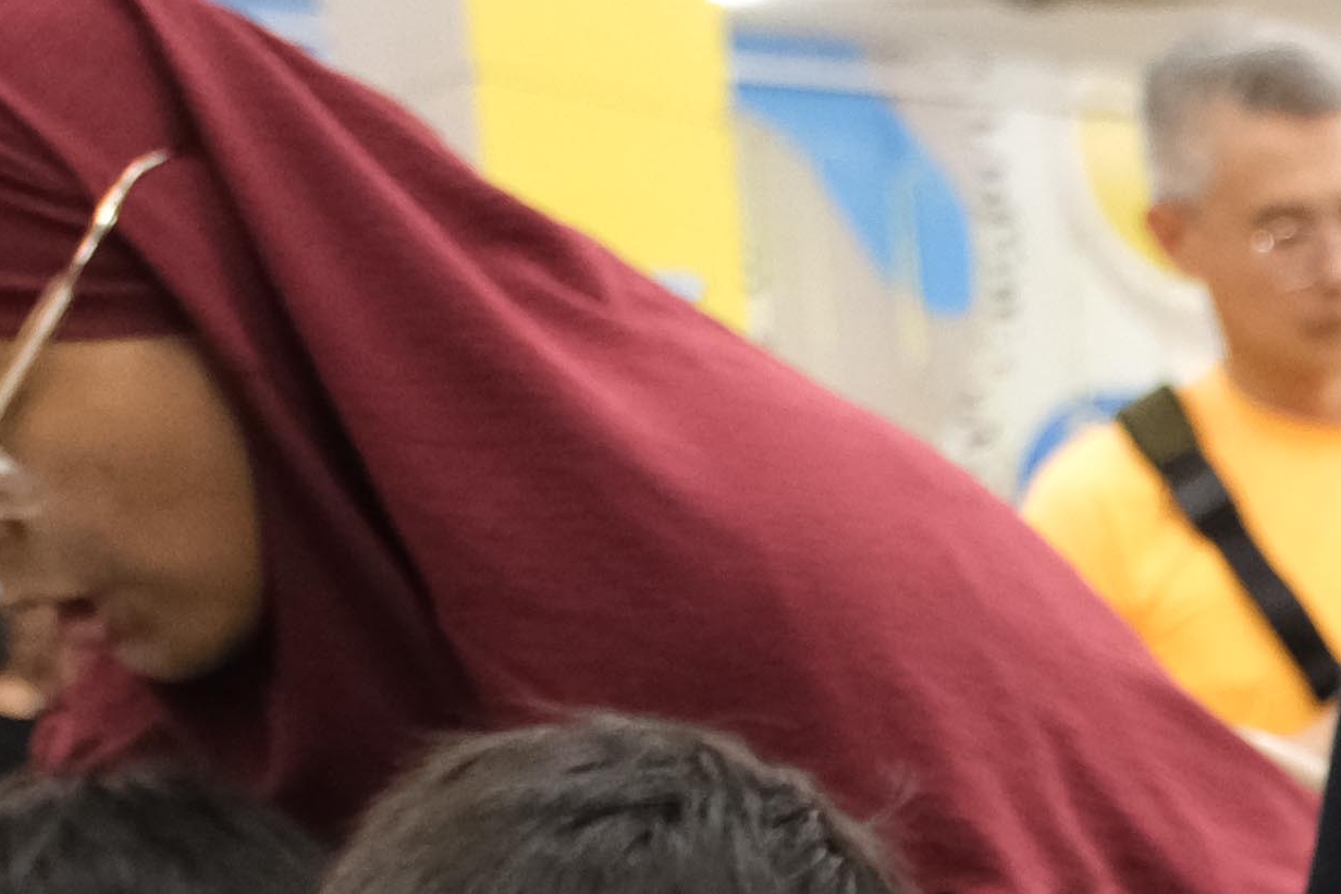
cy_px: 1948
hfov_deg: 11.9
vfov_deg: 8.4
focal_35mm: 152
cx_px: 2801
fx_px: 5661
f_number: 2.8
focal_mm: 19.7
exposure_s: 1/100
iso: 1600
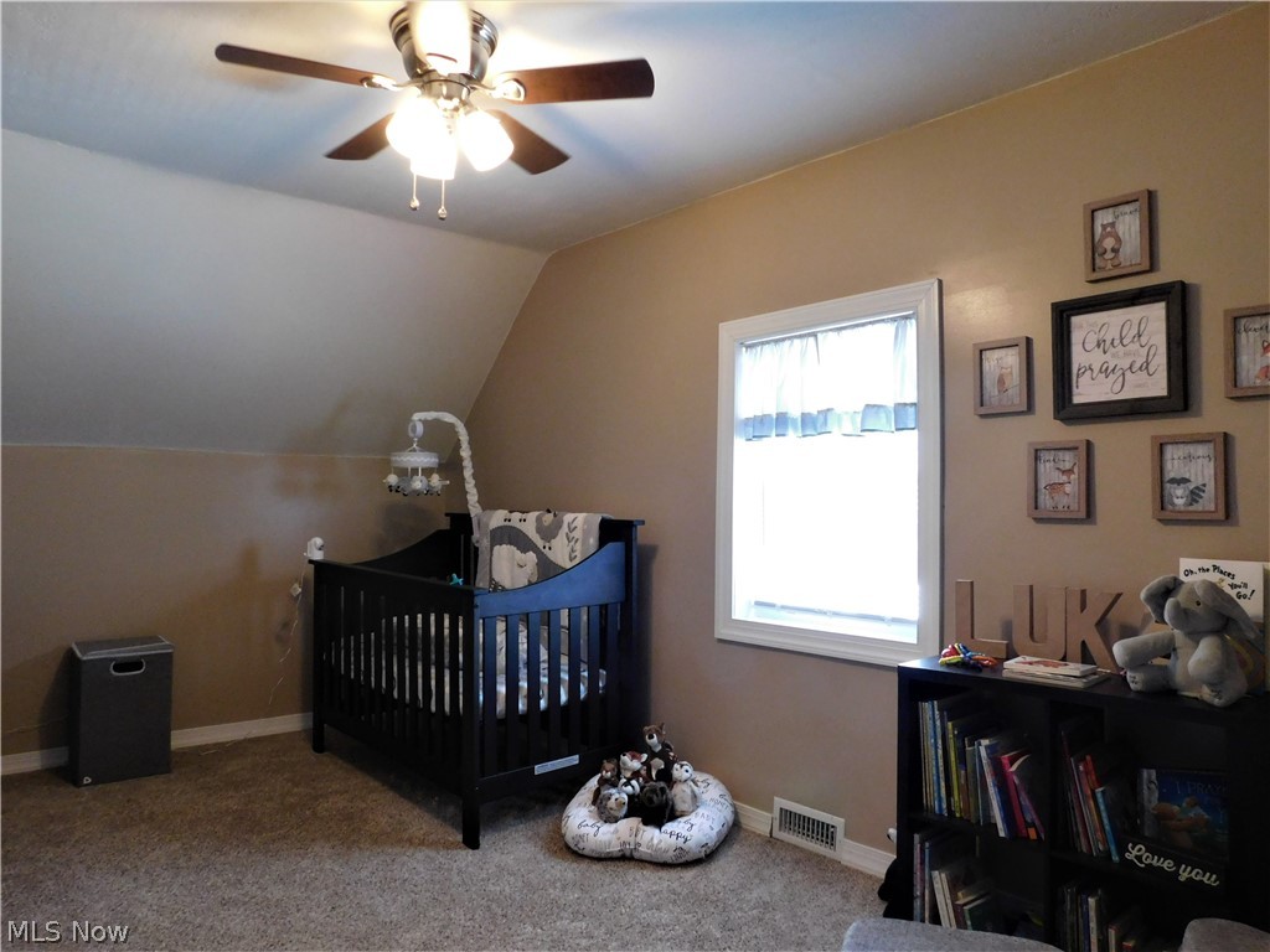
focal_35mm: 24
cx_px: 635
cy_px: 476
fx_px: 881
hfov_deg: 71.6
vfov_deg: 56.8
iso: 400
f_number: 3
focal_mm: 4.1
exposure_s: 1/25
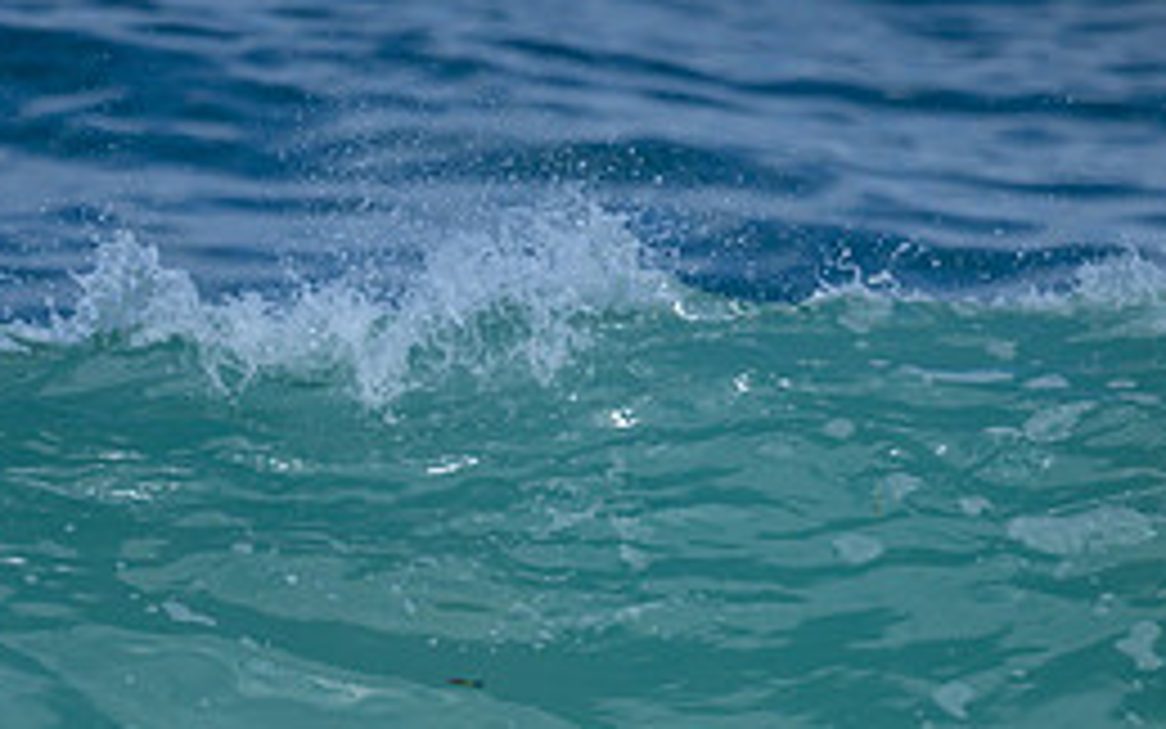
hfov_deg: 0.8
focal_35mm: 2496
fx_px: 79333
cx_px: 389
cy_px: 691
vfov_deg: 0.5
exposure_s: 1/2500
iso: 360
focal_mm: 800
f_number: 6.3
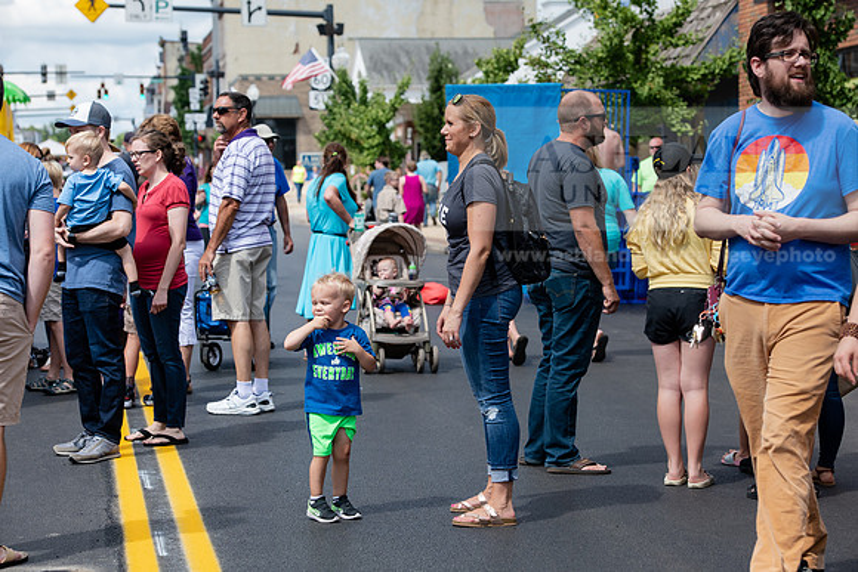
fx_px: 2265
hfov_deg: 21.5
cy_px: 286
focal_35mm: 95
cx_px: 429
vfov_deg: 14.4
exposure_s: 1/500
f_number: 6.3
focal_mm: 95
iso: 160
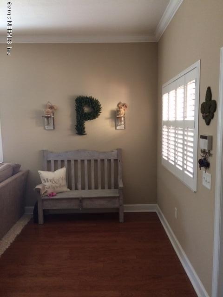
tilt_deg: -7.0
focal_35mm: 29
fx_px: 249
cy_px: 148
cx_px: 112
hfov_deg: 48.2
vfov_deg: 61.7
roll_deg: +0.9
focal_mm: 4.15
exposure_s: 1/30
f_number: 2.2
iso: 250
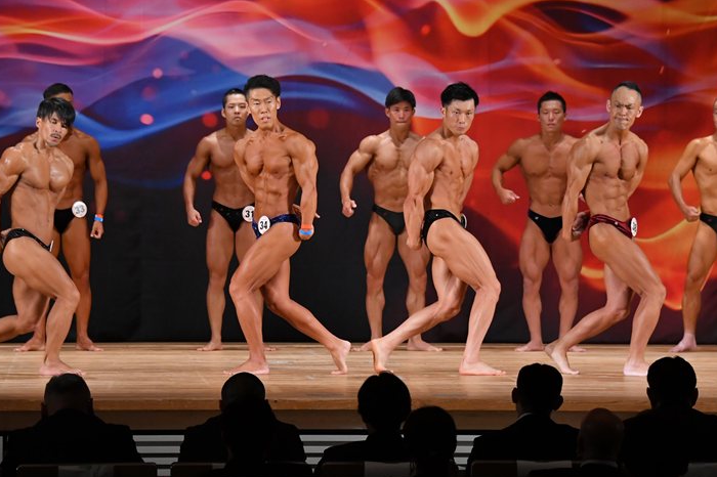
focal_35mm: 186
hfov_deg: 11.1
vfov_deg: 7.4
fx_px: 3703
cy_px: 230
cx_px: 340
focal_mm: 112
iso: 3200
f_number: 5.6
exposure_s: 1/400
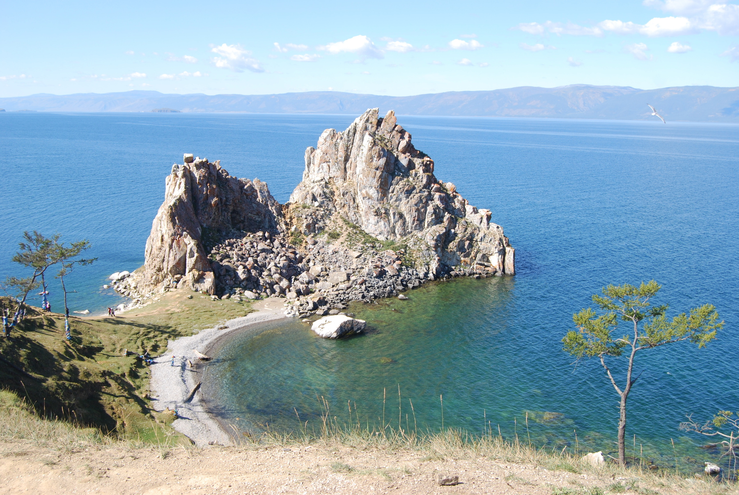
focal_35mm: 36
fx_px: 740
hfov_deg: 53.1
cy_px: 248
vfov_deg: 37.0
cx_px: 370
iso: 100
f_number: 6.3
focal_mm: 24
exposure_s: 1/160
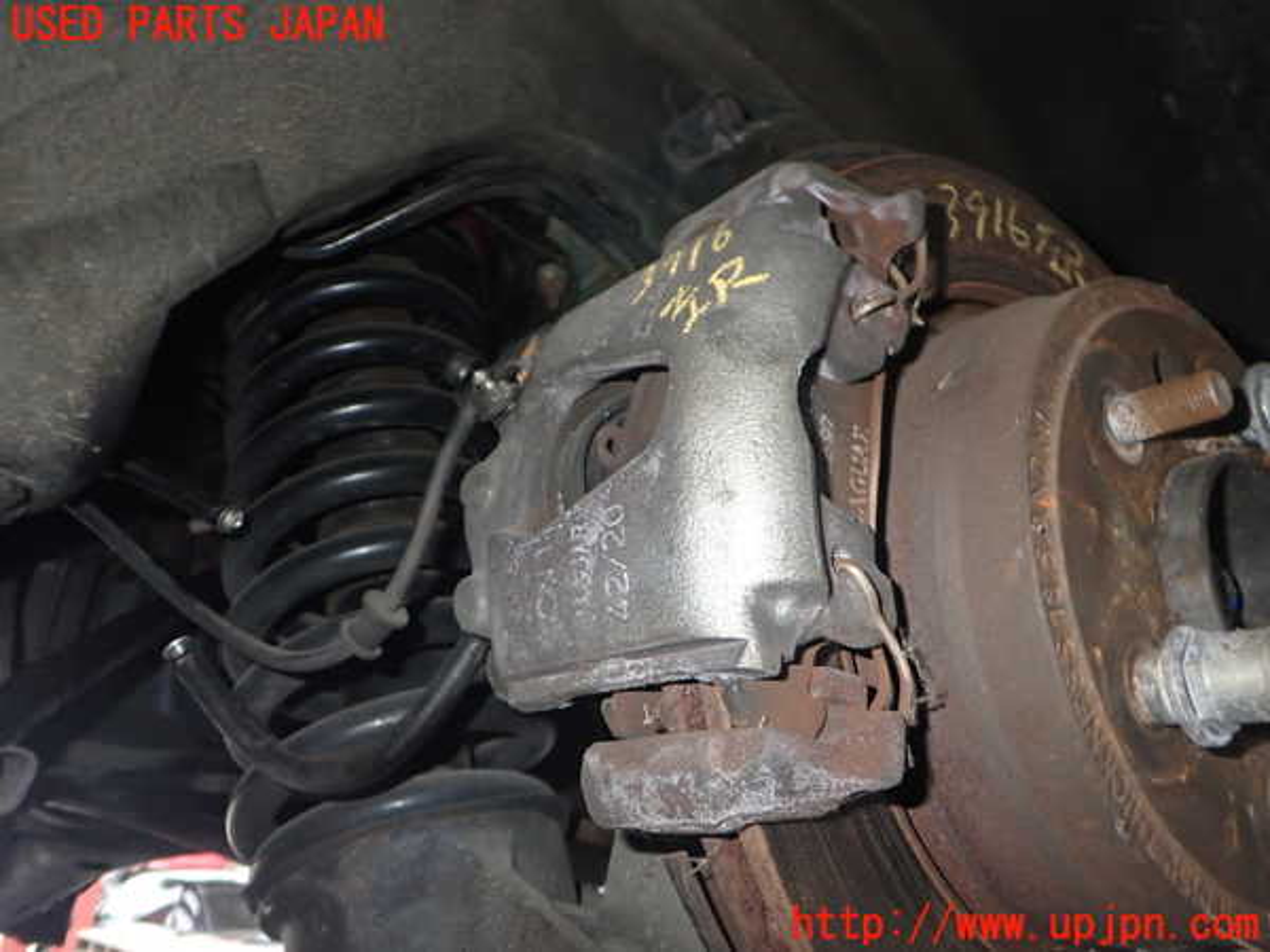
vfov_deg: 46.8
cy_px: 476
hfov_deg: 60.0
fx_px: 1101
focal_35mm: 30
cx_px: 635
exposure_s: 1/30
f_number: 6.3
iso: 400
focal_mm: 5.4
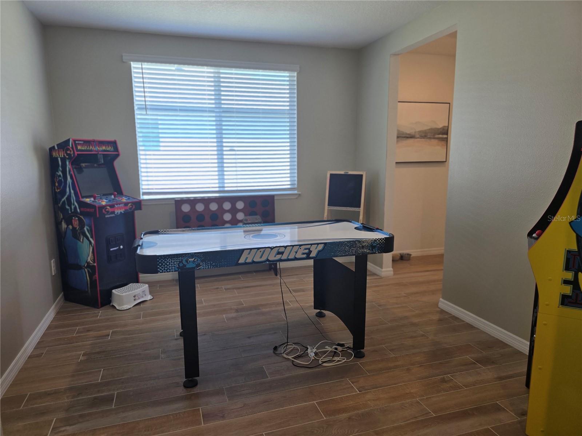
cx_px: 291
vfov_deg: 58.9
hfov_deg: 73.9
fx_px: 387
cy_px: 218
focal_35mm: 23
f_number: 1.7
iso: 50
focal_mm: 6.3
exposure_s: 1/120
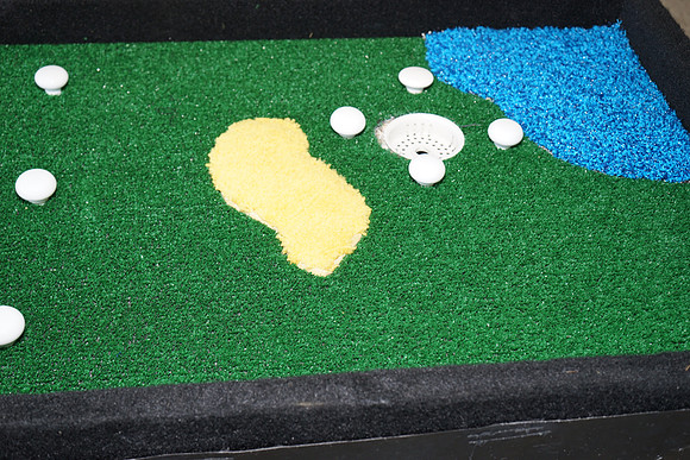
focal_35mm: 46
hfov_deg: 42.7
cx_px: 345
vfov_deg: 29.3
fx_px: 882
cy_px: 230
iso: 400
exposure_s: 1/80
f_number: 5.6
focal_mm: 46
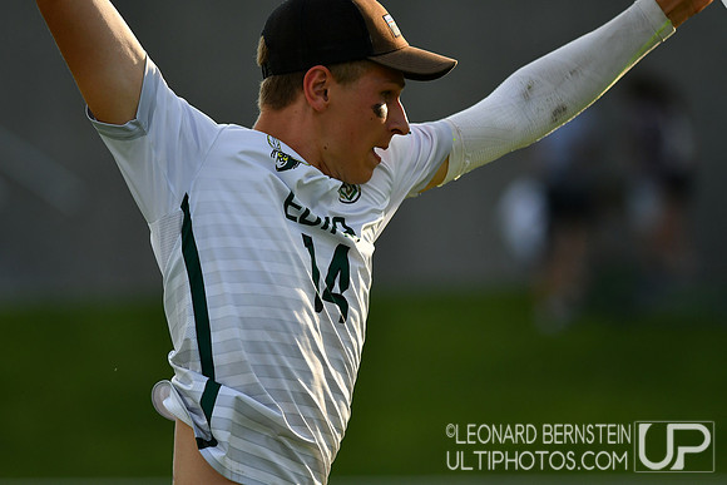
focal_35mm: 450
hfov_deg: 4.6
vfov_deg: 3.1
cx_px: 364
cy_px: 242
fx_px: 9089
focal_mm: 300
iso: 720
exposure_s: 1/3200
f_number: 4
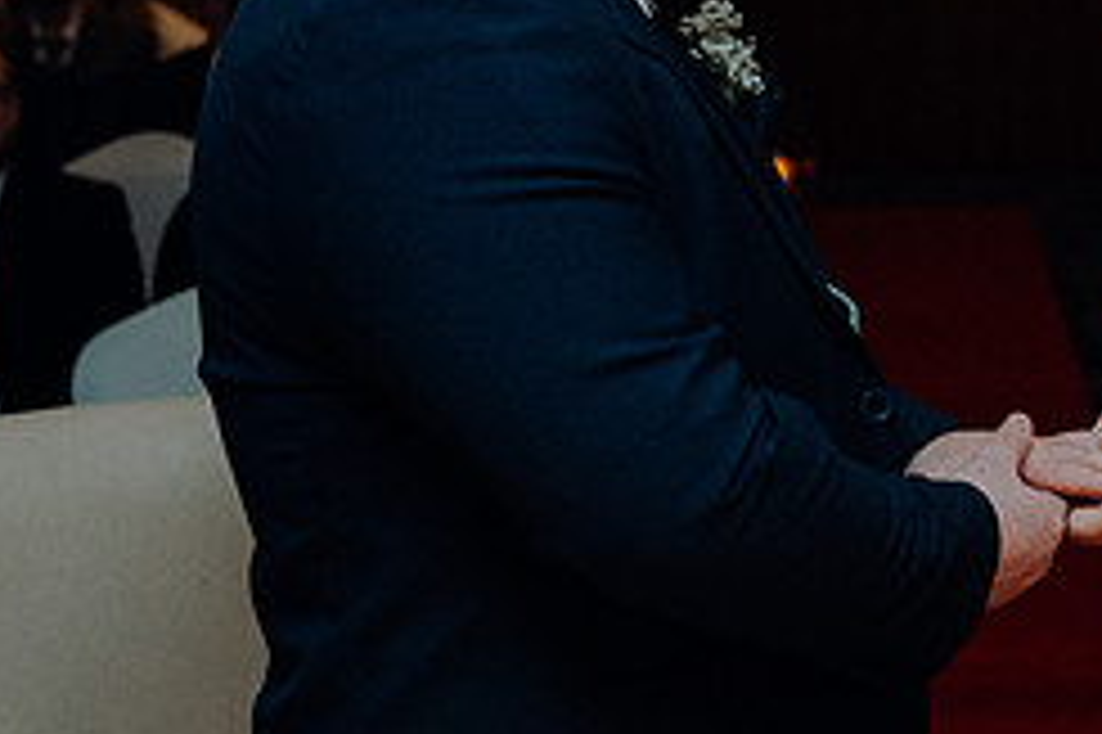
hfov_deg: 21.8
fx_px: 2753
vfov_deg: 15.2
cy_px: 308
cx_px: 1111
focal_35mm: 90
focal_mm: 38
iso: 2500
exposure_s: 1/160
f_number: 3.5
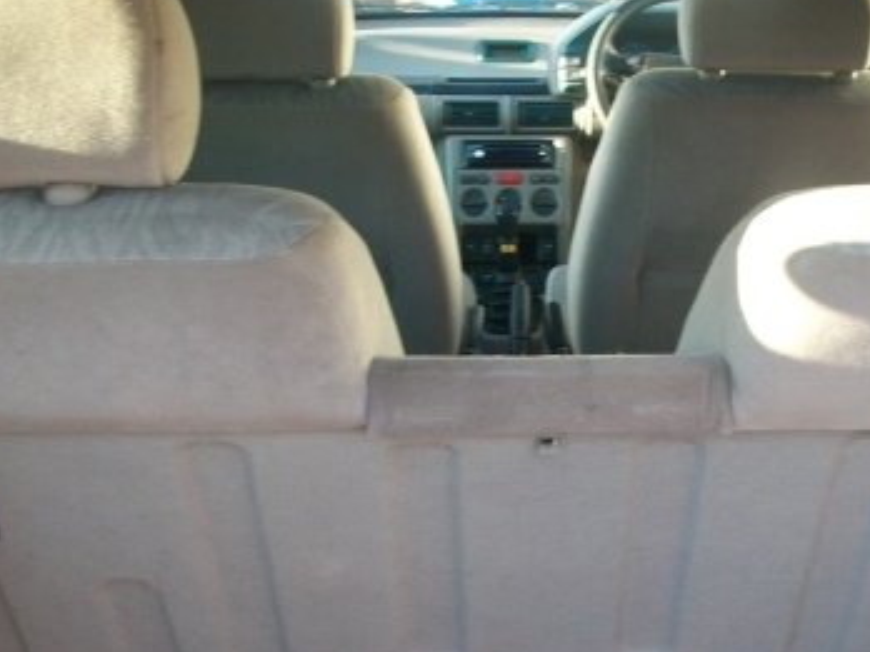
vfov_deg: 29.0
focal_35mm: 50
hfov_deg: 37.6
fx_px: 1257
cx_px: 612
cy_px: 405
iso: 107
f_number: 2.8
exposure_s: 1/60
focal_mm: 5.7
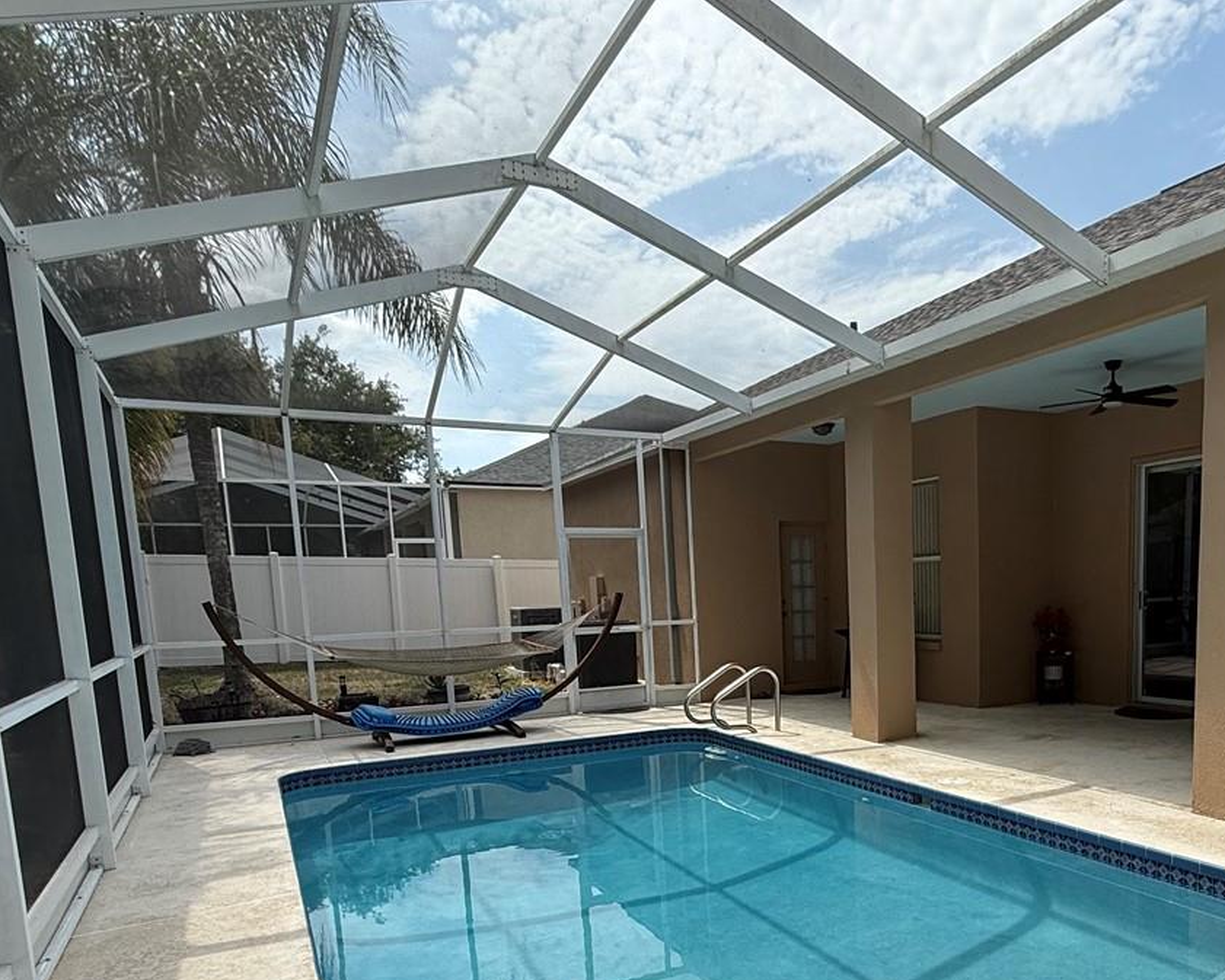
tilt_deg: -6.7
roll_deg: +1.8
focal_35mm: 26
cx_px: 827
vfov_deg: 53.0
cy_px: 709
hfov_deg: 64.1
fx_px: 943
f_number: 2.2
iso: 50
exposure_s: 1/1399
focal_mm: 2.22
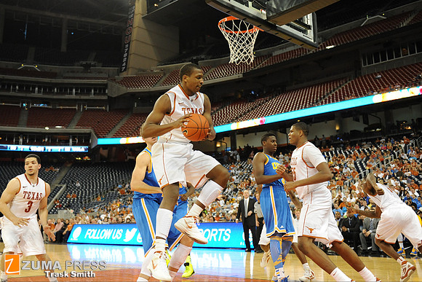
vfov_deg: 41.1
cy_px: 141
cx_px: 211
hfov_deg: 58.7
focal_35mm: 32
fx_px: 375
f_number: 2.8
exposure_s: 1/1250
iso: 3200
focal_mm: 32
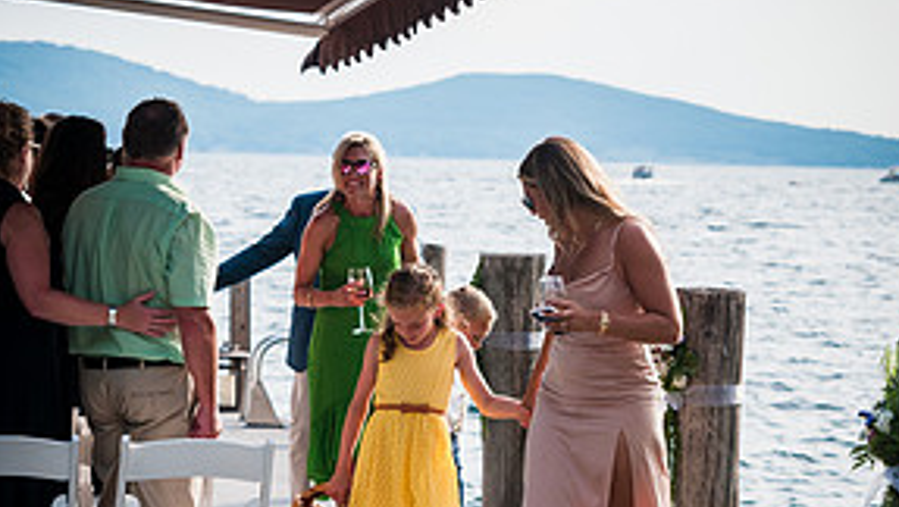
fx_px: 4104
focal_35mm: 172
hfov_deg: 12.5
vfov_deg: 7.1
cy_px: 410
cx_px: 462
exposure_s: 1/1000
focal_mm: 70
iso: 200
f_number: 4
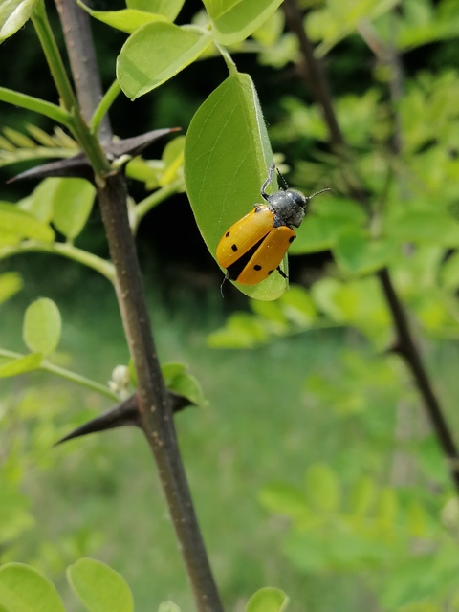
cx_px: 230
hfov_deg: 22.9
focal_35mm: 64
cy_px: 306
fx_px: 1131
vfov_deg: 30.3
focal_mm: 3.95
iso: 50
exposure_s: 1/754
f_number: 1.8
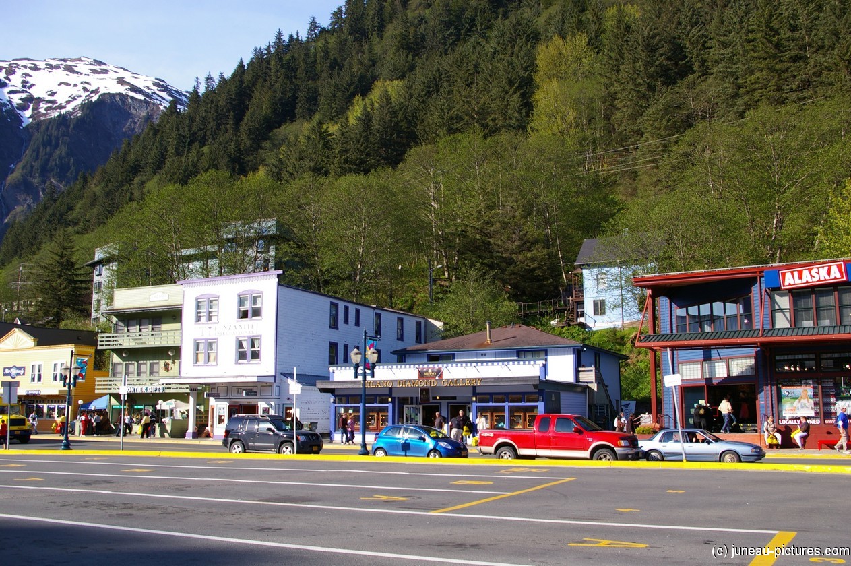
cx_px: 426
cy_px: 283
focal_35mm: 34
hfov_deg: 55.1
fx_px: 815
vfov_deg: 38.3
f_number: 9.5
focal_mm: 23
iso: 200
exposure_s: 1/180
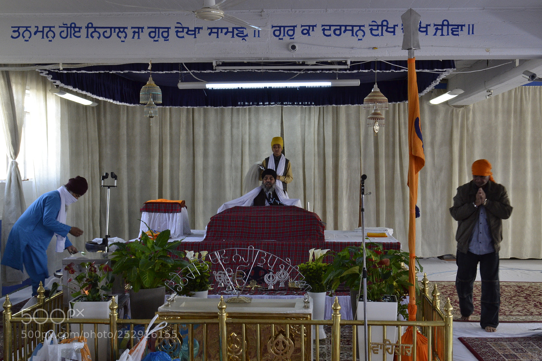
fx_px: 790
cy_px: 180
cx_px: 271
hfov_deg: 37.9
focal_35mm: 52
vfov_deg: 25.7
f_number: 16
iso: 800
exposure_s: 1/25
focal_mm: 35
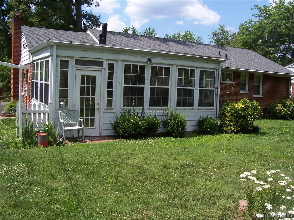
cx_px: 147
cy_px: 110
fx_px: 289
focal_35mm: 34
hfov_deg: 54.0
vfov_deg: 41.8
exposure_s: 1/500
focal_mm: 5.6
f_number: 5.6
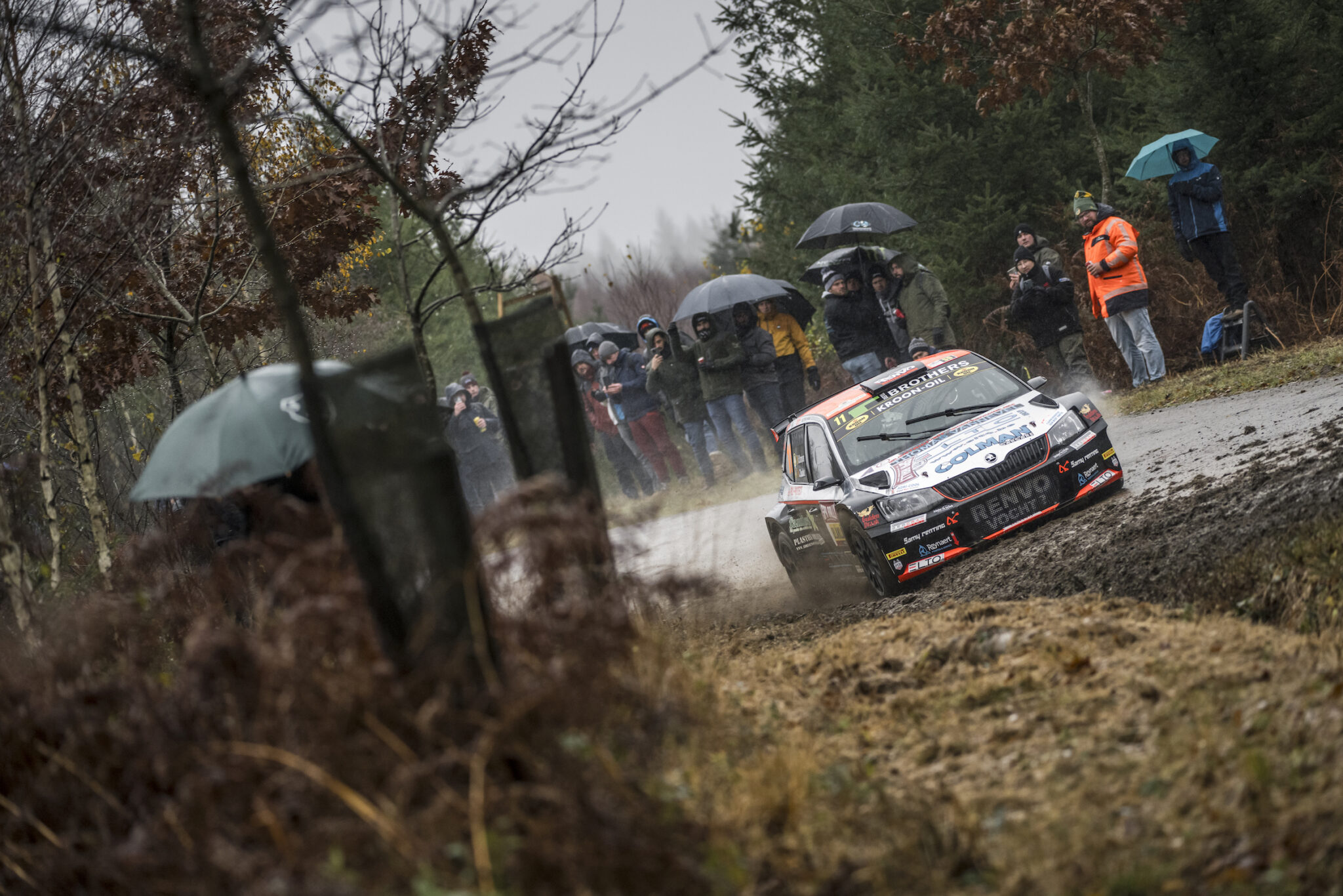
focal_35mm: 200
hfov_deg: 10.3
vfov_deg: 6.9
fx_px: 7462
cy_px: 448
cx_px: 672
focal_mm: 200
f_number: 4.5
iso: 2000
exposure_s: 1/500
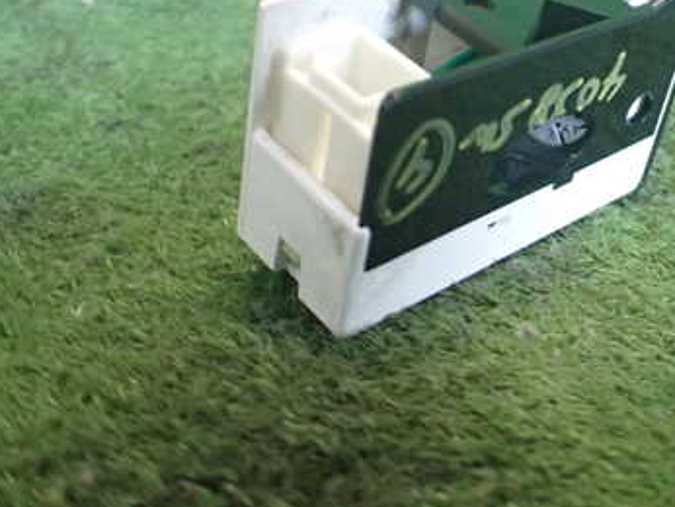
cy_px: 70
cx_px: 542
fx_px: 1015
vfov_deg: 27.3
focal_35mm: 52
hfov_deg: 35.6
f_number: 2.3
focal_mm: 5.4
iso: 800
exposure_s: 1/80
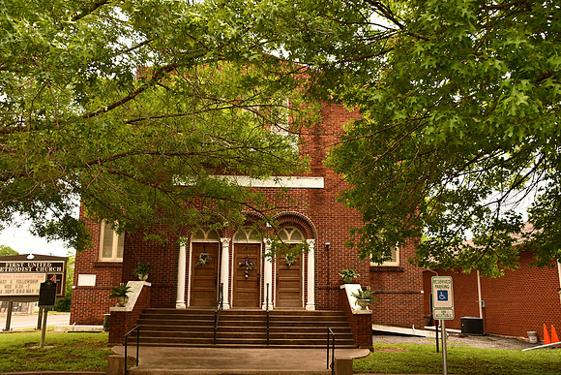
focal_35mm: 36
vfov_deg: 36.9
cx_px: 280
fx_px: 561
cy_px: 188
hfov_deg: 53.1
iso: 400
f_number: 5
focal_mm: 24
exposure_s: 1/640
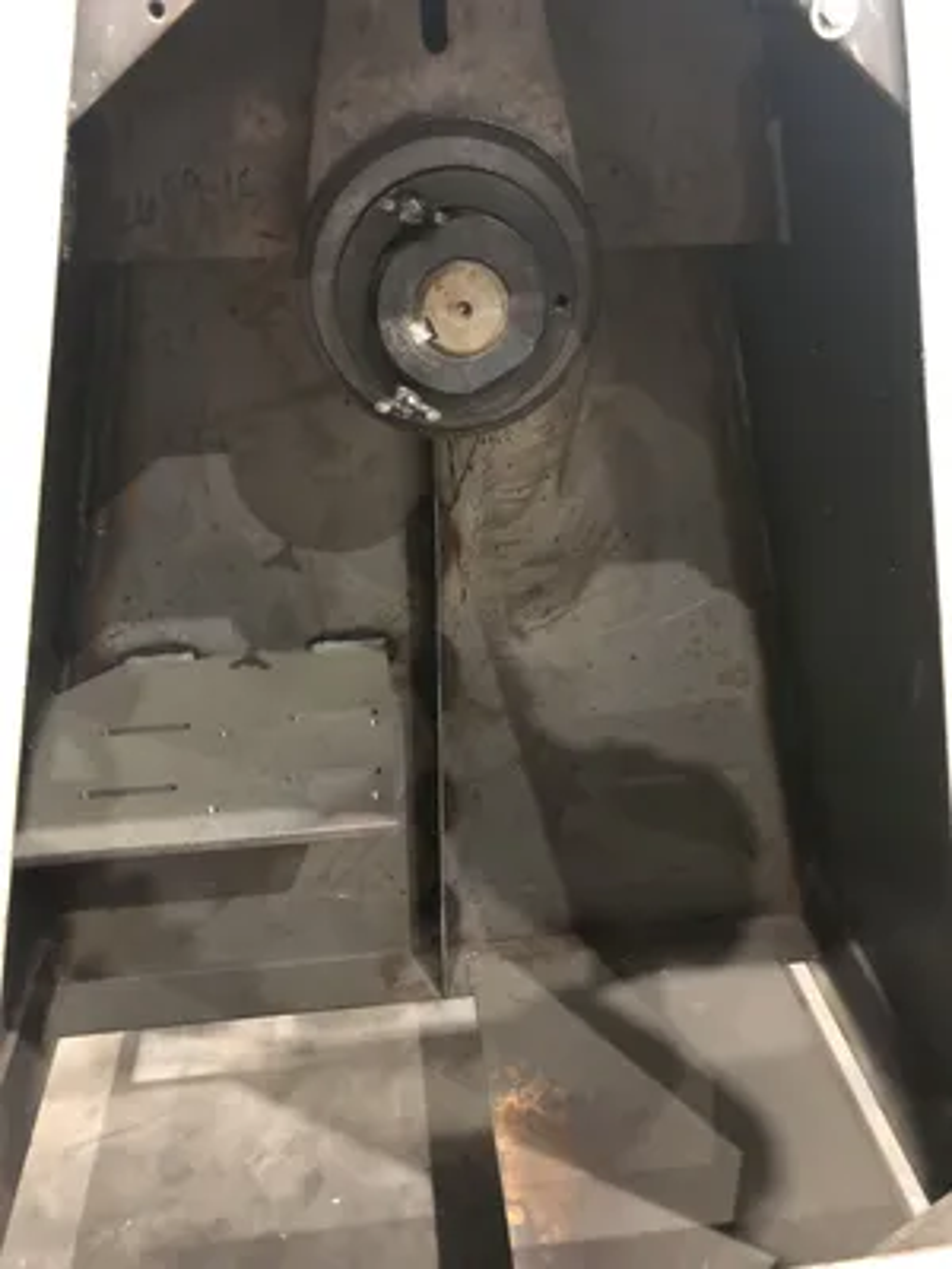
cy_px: 634
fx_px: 1027
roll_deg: -0.1
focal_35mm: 28
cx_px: 476
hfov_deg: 49.7
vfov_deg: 63.4
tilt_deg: -27.0
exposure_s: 1/4
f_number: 1.8
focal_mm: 4
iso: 100
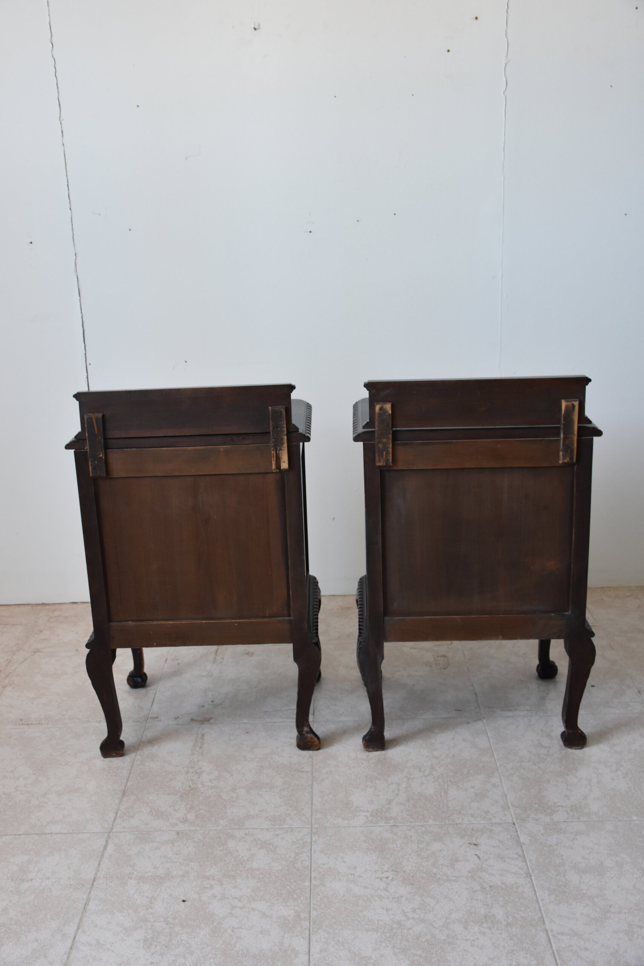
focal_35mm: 36
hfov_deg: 36.9
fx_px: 966
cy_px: 483
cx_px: 322
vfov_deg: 53.1
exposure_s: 1/80
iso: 800
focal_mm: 24
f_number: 4.5
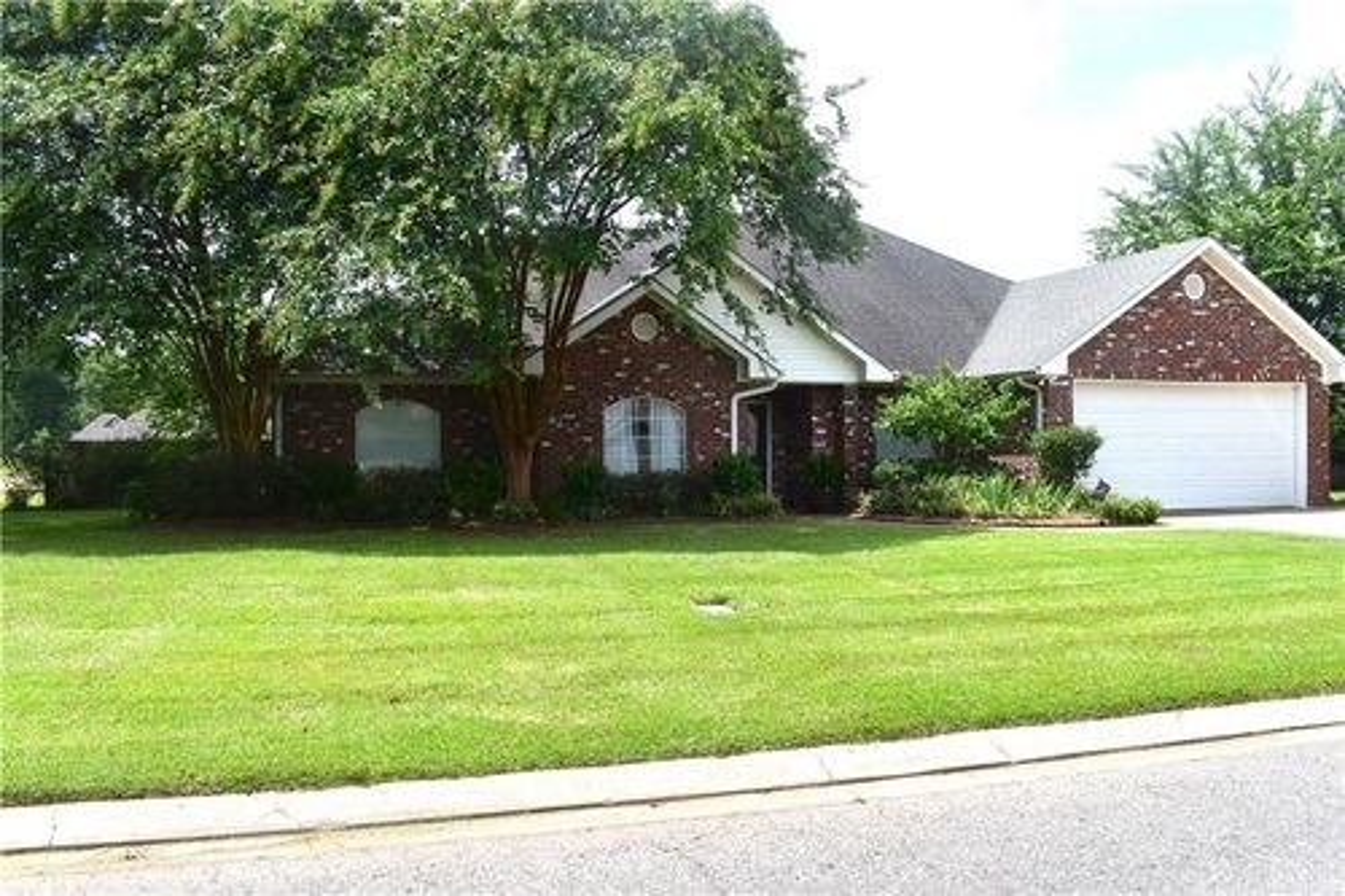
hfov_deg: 61.9
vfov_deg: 43.6
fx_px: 1120
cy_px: 448
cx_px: 672
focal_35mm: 30
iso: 400
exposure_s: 1/500
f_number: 11
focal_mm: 20
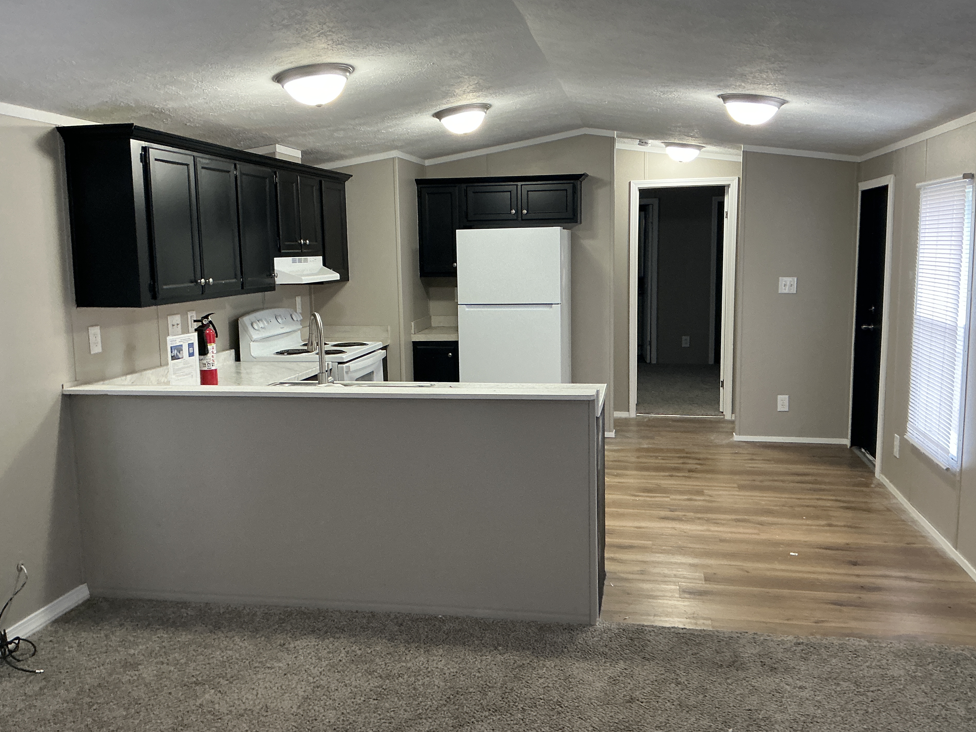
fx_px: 846
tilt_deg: -7.7
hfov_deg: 60.0
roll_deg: +0.6
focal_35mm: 30
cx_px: 480
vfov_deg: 46.8
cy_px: 364
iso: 160
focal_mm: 3
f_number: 1.8
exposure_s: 1/60
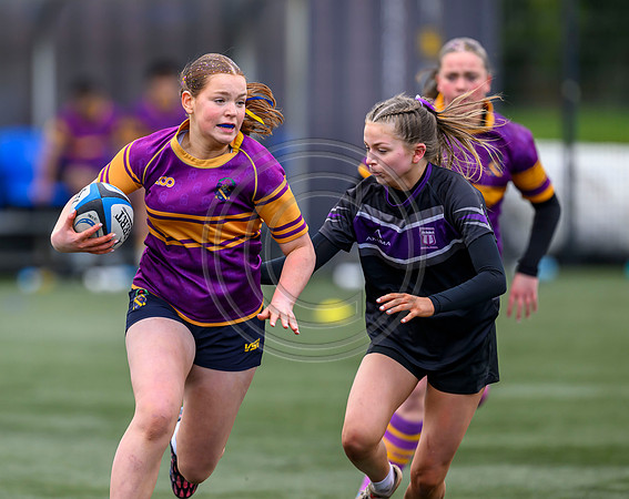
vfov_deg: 3.0
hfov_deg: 3.8
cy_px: 248
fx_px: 9596
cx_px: 244
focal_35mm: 517
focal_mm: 400
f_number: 3.5
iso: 640
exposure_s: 1/1600
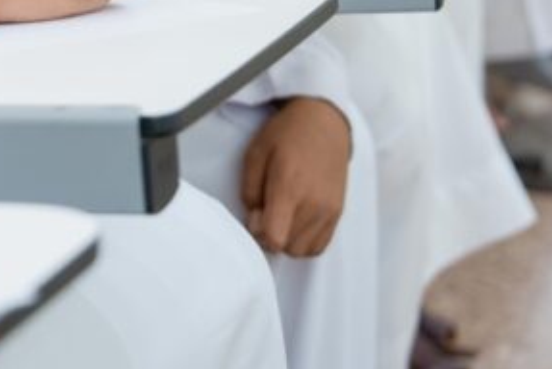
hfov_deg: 11.6
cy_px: -251
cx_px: -212
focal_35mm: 171
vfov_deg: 7.8
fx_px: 2625
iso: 1000
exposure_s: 1/200
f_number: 2.8
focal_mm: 48
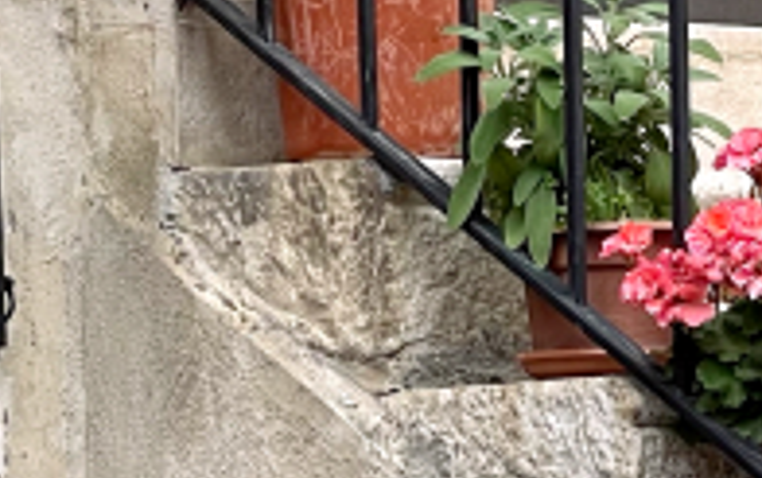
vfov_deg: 4.4
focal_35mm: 294
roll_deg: +1.7
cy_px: 997
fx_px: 6112
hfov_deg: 7.1
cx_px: 1003
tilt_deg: -5.3
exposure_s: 1/114
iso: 20
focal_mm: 7.5
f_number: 2.2
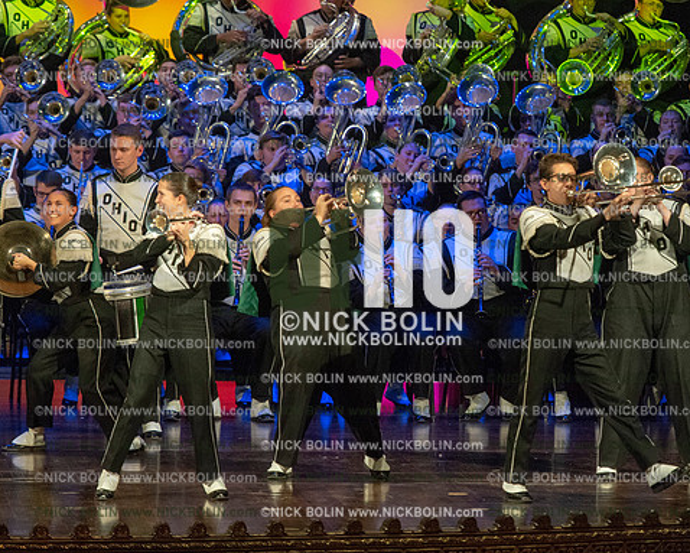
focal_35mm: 273
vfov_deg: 5.7
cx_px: 371
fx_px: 5578
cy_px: 277
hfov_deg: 7.1
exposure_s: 1/400
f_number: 5.6
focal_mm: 240
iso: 8000
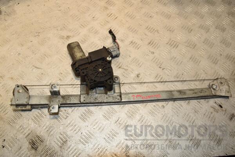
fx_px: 206
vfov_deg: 41.7
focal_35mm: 32
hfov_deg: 59.5
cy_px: 78
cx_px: 118
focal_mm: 21
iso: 800
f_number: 9
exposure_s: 1/200
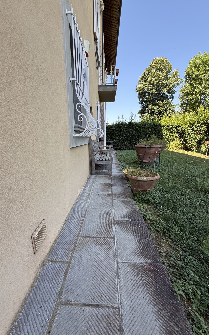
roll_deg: -0.3
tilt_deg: -12.7
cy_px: 169
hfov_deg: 74.8
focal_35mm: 15
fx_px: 137
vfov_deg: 101.5
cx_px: 105
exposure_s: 1/368
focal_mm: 2.22
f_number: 2.2
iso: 64
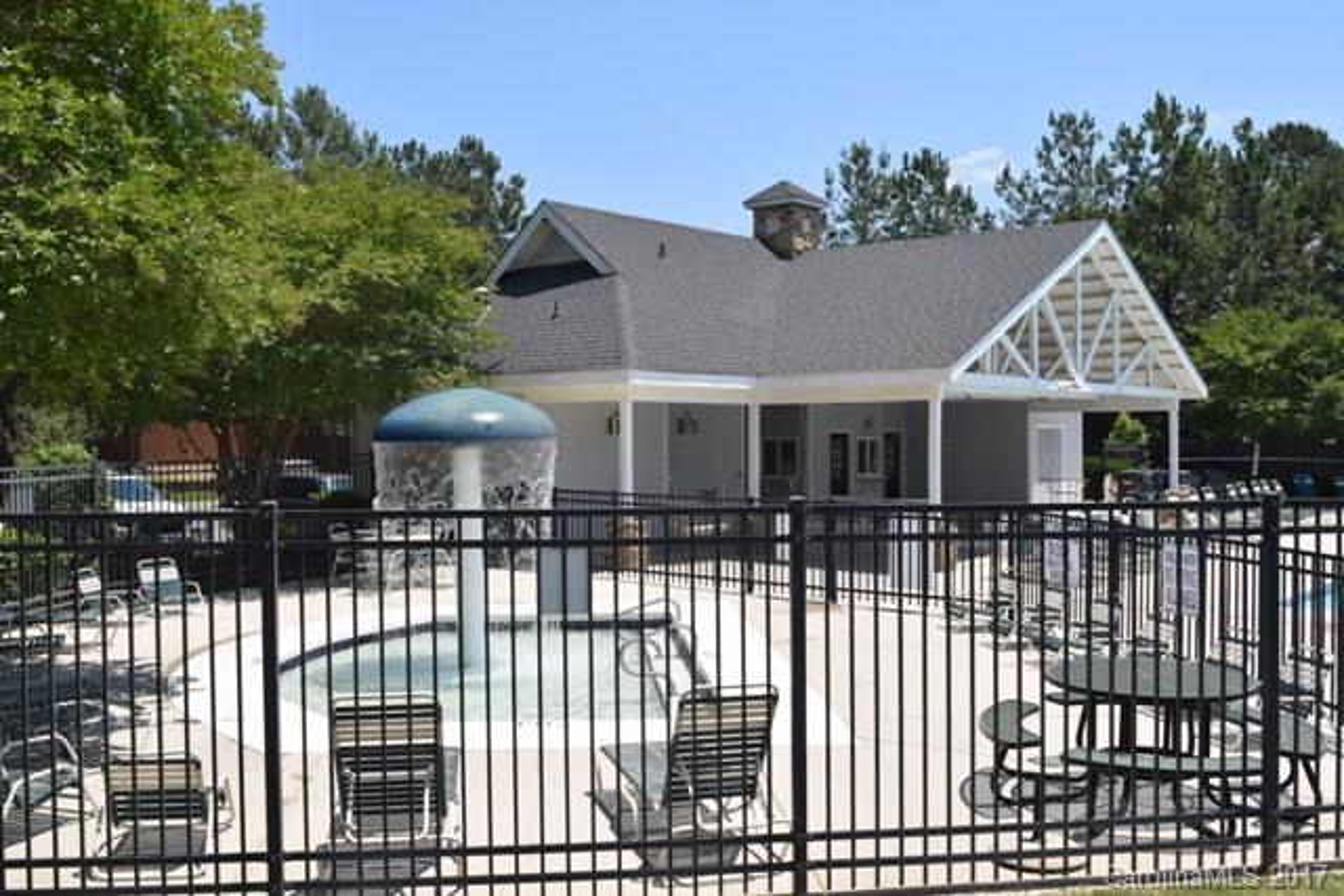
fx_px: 1344
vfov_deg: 36.9
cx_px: 672
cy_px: 448
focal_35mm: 36
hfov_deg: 53.1
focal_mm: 24
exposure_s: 1/200
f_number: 10
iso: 100
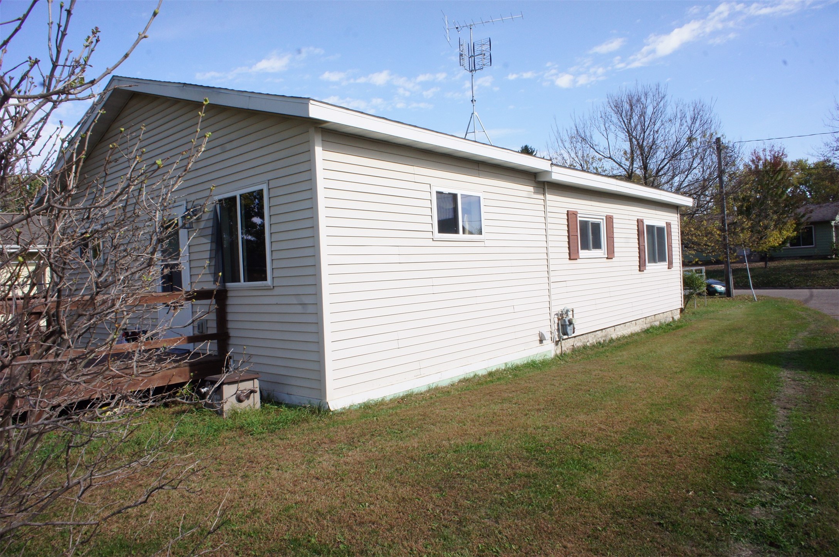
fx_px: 559
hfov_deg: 73.8
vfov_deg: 53.0
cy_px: 278
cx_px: 420
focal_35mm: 24
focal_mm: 16
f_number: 14
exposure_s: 1/100
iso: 200
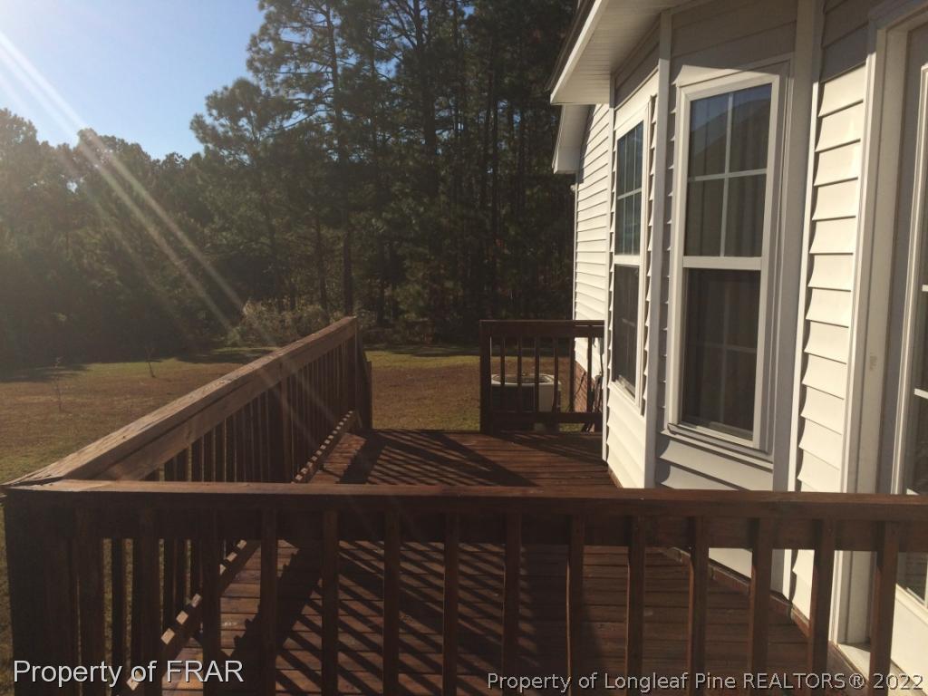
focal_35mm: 29
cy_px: 348
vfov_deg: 48.2
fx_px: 777
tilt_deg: -7.9
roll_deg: -2.5
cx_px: 464
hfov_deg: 61.7
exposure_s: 1/4566
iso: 32
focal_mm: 4.15
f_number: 2.2
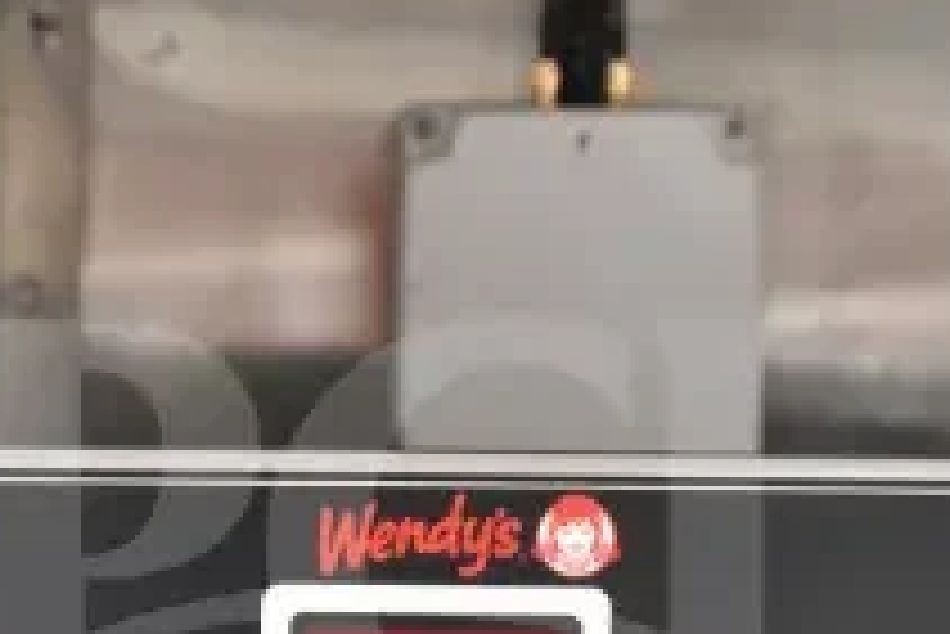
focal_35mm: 104
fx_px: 2746
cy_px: 677
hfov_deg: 19.6
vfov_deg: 13.0
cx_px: 374
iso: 6400
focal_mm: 24
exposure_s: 1/60
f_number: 3.8
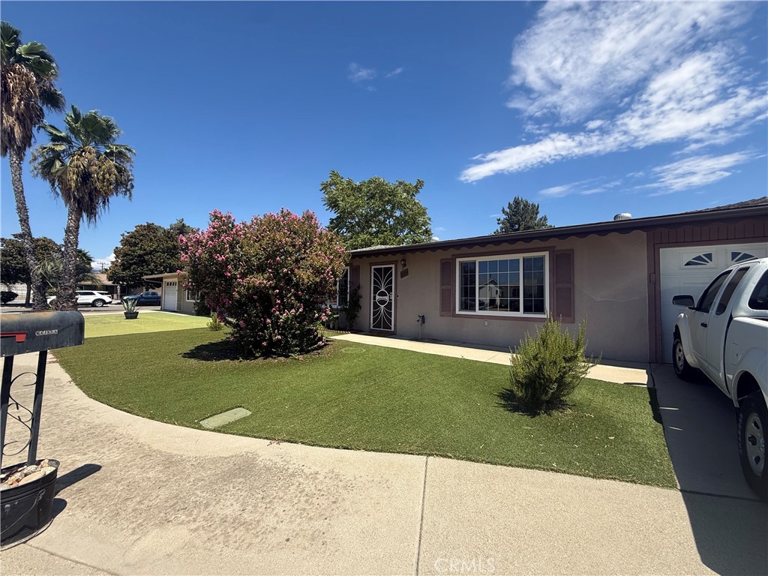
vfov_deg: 85.7
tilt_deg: +2.0
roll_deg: -0.1
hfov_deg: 102.1
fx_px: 311
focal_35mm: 14
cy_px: 288
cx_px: 384
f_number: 2.2
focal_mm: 2.22
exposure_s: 1/1235
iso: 50
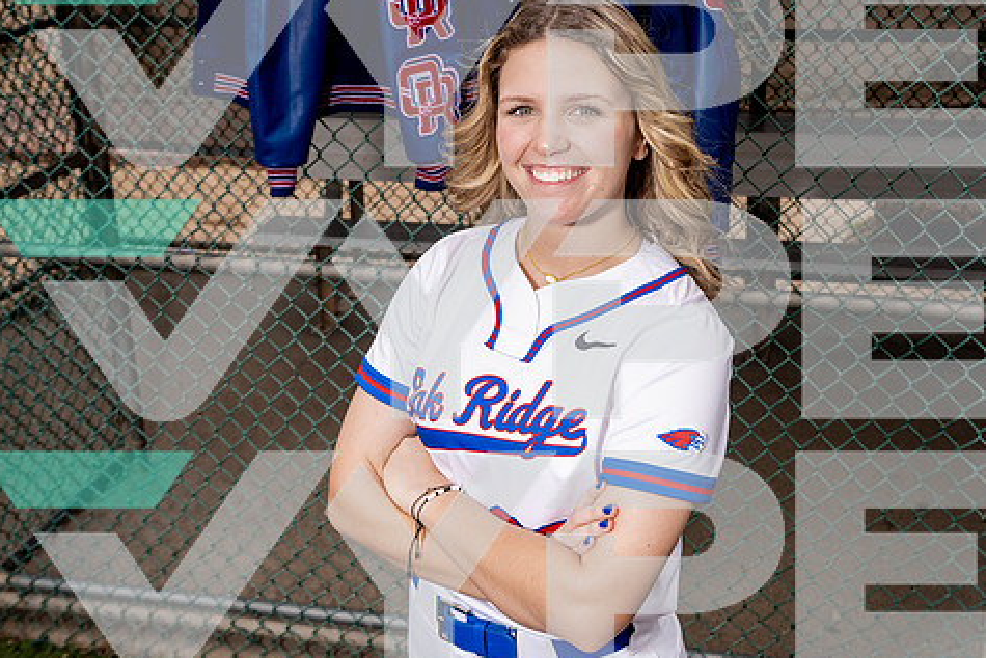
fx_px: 1507
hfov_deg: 36.2
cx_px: 513
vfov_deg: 24.6
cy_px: 310
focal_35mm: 55
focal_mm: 45
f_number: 8
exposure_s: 1/250
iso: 100
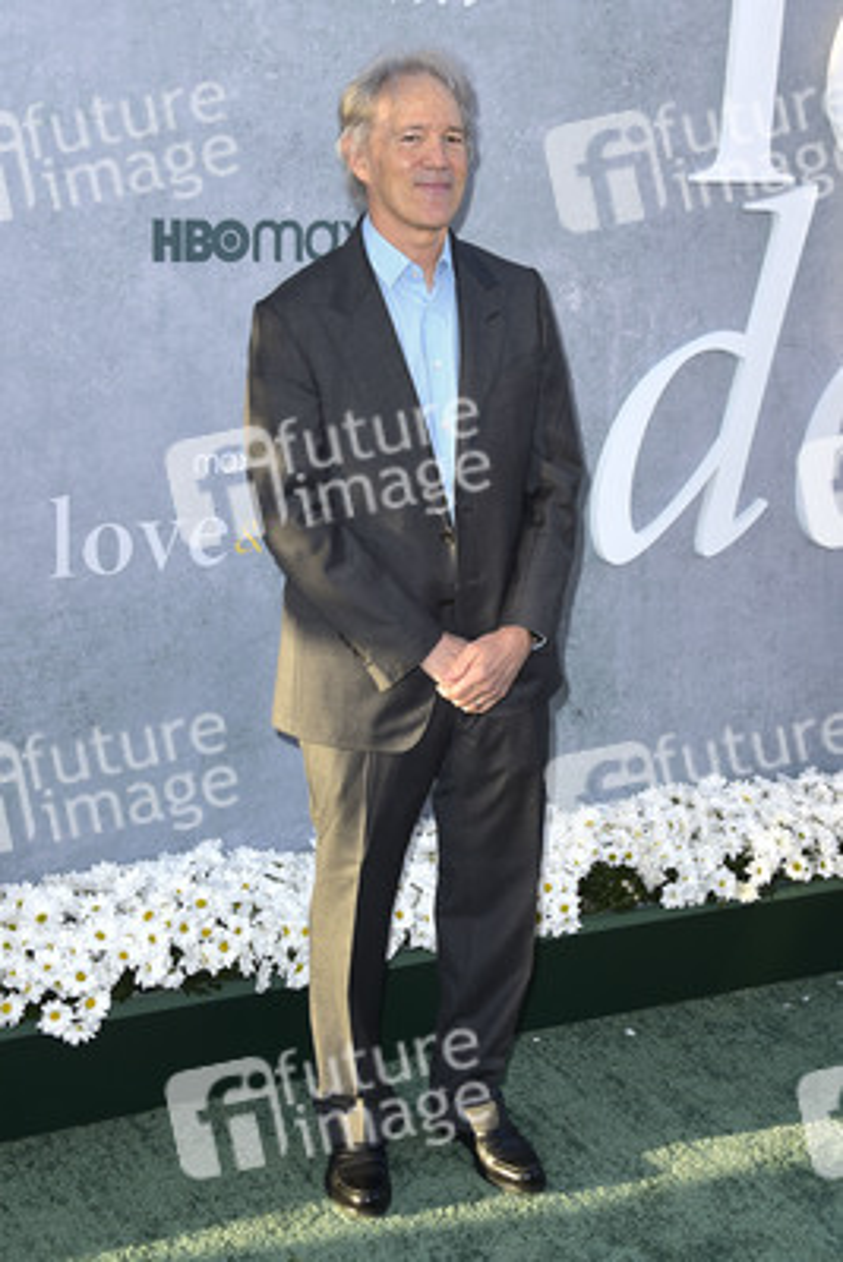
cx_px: 422
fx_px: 1684
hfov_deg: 28.1
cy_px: 631
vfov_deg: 41.1
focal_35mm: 48
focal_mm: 48
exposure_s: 1/250
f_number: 6.3
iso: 250
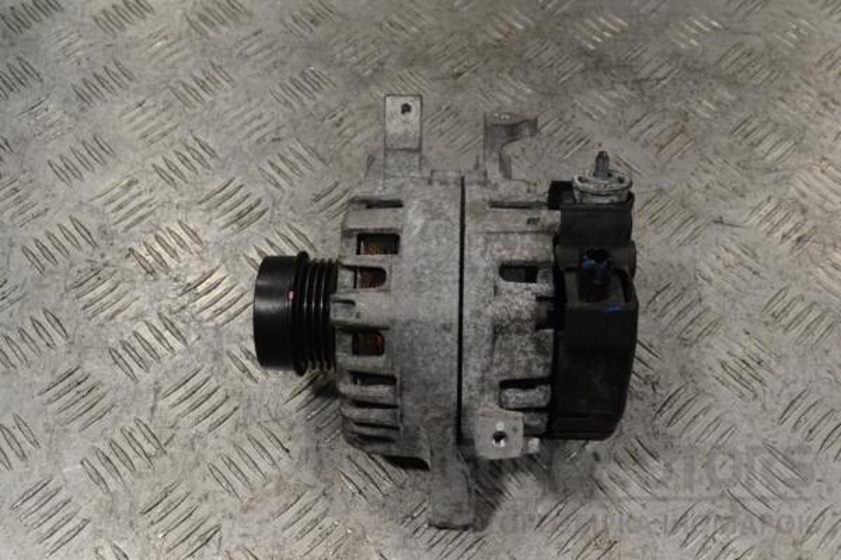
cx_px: 420
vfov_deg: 34.2
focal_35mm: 39
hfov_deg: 49.6
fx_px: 911
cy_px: 280
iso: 3200
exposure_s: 1/320
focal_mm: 26
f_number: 9
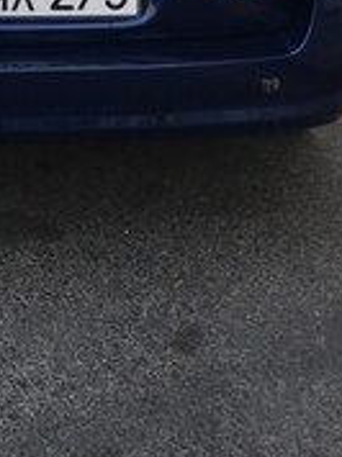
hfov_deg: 17.6
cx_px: -18
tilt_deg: -16.3
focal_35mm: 81
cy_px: -80
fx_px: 1070
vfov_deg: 22.4
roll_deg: -1.9
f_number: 2.2
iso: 25
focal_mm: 4.15
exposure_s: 1/225
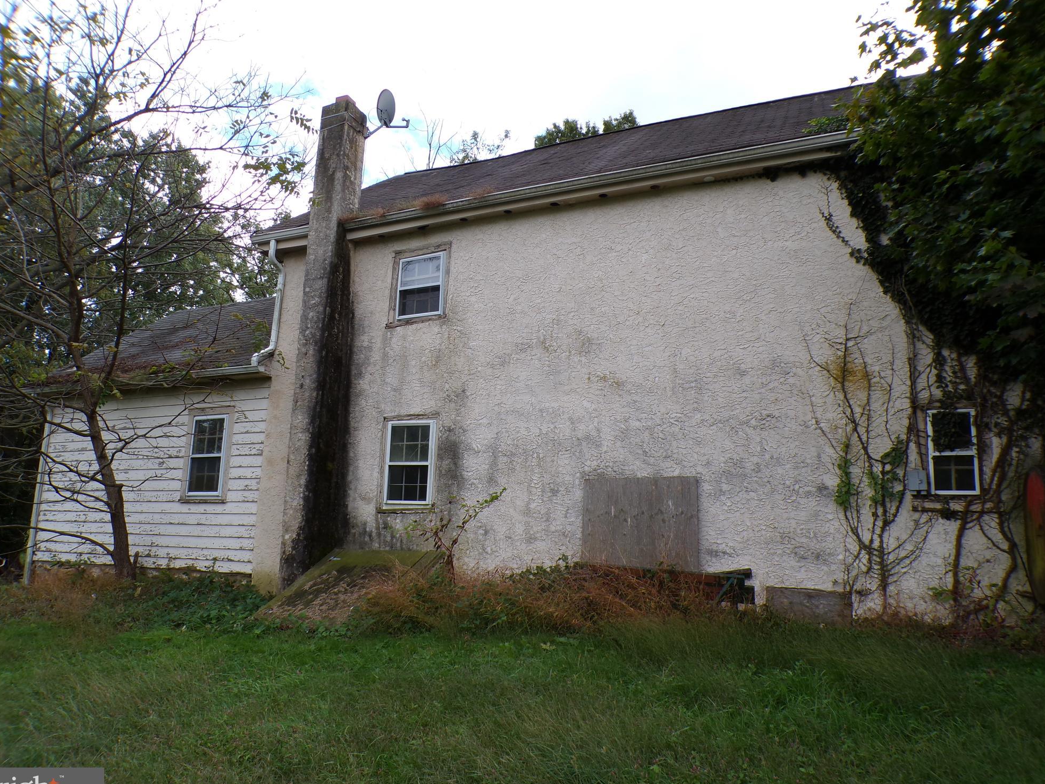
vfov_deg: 54.9
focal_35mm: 25
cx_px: 516
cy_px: 403
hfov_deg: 69.4
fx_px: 755
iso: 100
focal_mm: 4.3
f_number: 4.4
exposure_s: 1/300
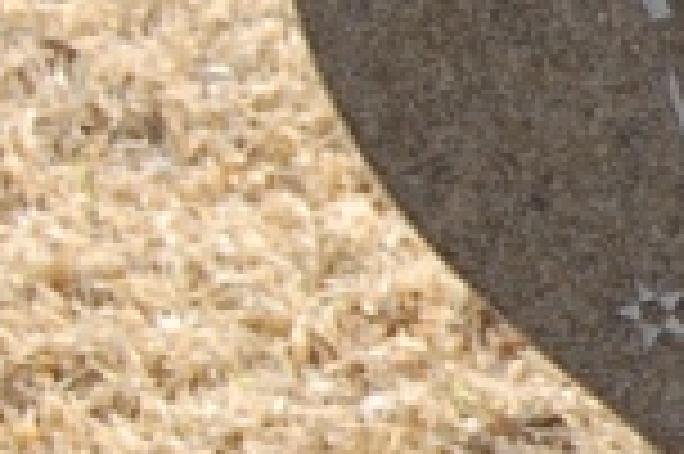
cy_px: 142
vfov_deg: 4.2
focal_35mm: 324
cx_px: 1868
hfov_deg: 6.0
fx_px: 6149
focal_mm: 32
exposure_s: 1/160
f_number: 6.3
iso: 200
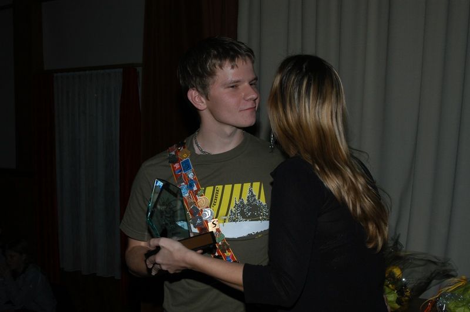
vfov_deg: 20.6
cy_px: 156
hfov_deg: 30.5
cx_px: 235
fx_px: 861
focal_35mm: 66
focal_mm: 44
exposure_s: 1/45
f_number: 13
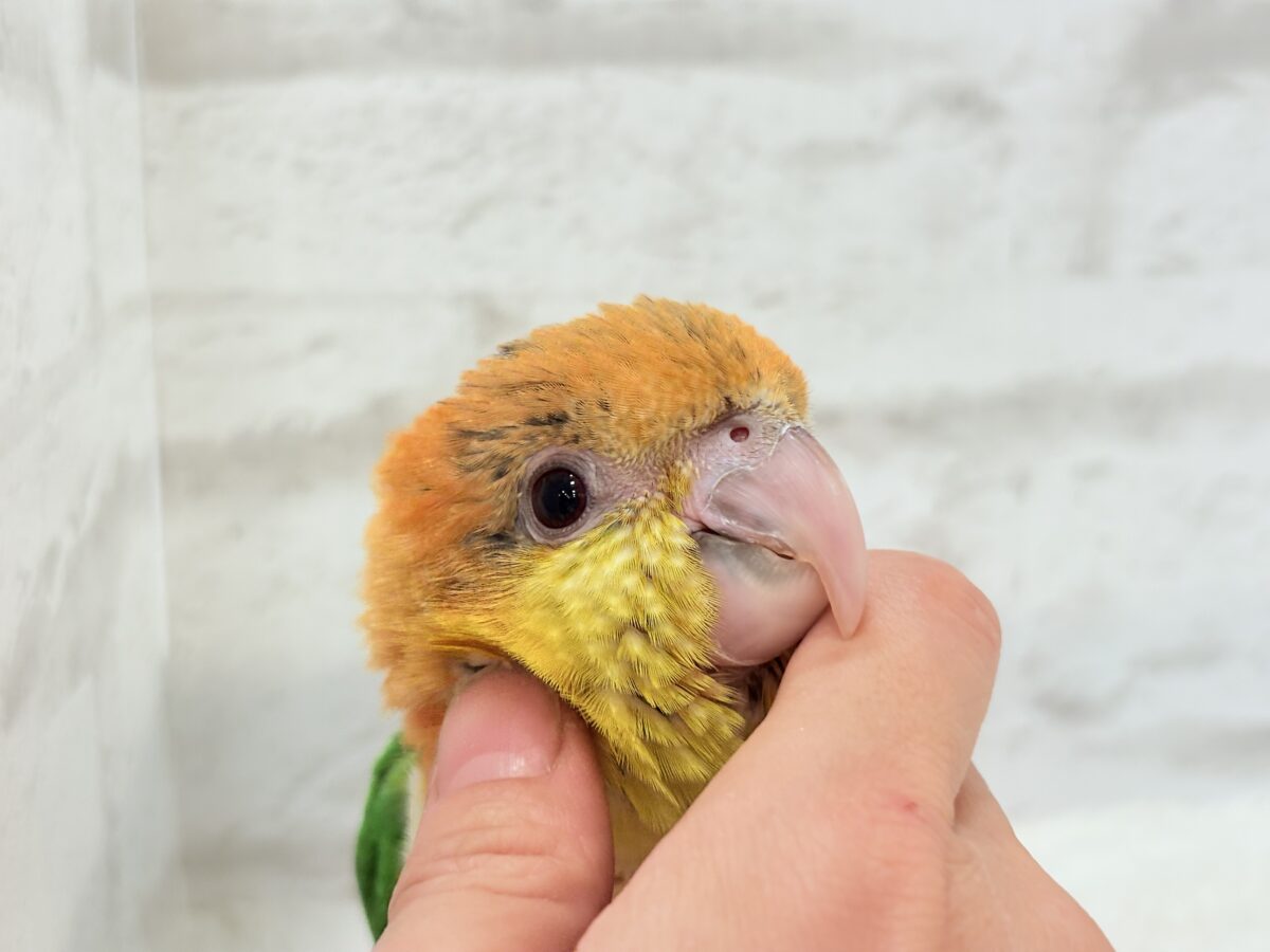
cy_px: 476
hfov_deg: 36.8
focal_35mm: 52
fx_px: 1908
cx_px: 635
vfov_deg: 28.0
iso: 100
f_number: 1.6
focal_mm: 5.96
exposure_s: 1/100
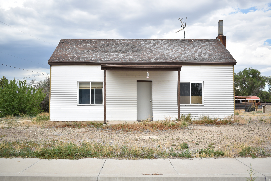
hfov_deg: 53.1
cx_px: 136
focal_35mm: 36
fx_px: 271
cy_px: 90
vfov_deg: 36.9
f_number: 5
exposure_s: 1/320
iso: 100
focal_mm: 24
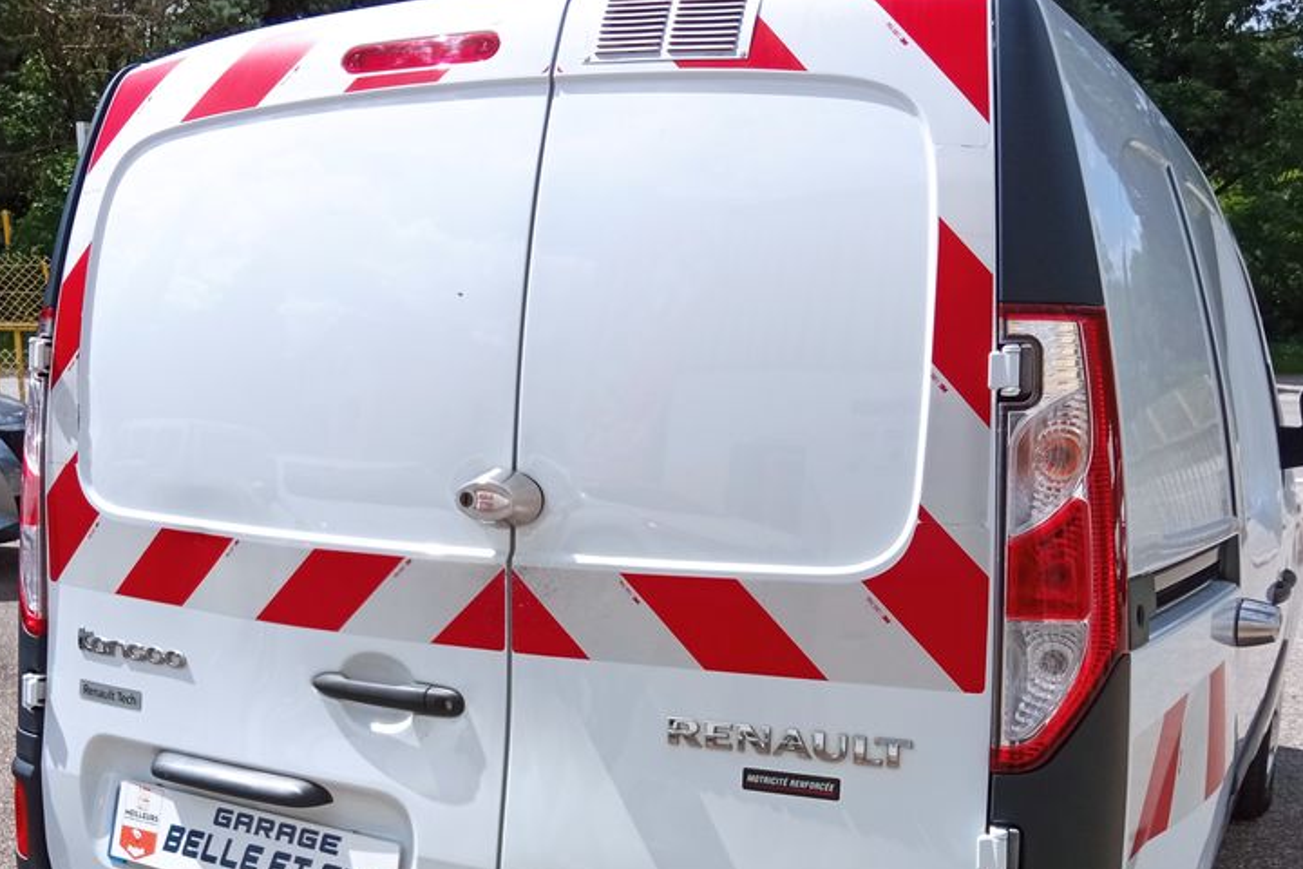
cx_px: 534
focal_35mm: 39
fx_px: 1411
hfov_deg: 49.3
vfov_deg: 33.6
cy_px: 634
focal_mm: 3.79
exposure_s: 1/1379
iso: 111
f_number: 2.2
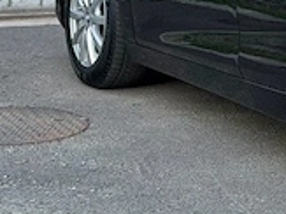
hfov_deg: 10.6
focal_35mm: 177
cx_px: 486
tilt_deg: -4.0
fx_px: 1461
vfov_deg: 8.2
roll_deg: -1.1
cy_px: -93
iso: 64
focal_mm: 6.76
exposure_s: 1/142
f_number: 1.78
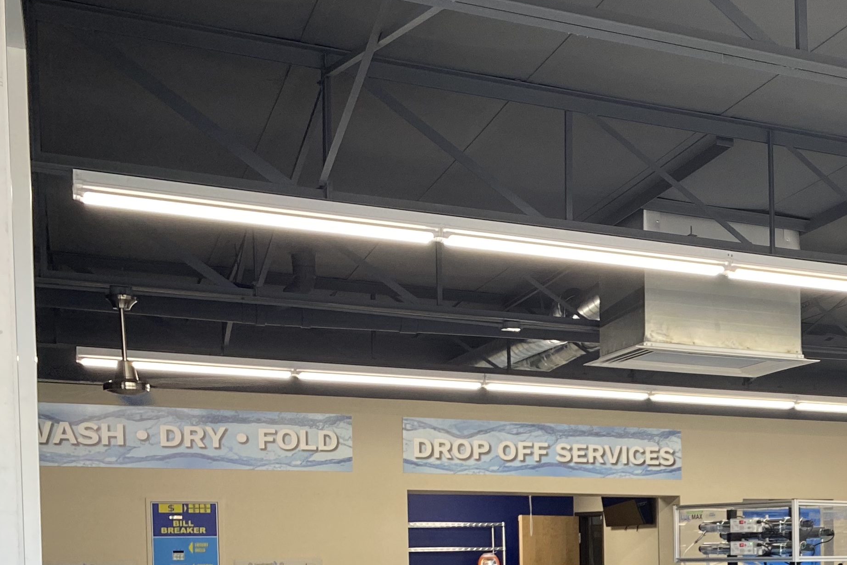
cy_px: 616
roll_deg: -0.2
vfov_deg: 21.8
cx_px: 910
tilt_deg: -1.4
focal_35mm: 59
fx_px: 1388
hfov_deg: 30.7
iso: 125
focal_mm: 4.25
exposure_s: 1/120
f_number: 1.8
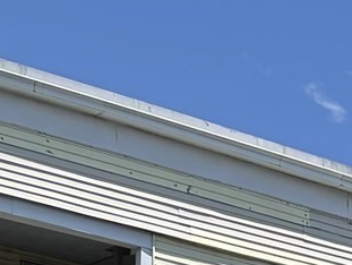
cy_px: 824
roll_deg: -0.9
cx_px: 890
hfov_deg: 9.9
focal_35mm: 171
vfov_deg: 7.5
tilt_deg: -0.5
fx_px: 1741
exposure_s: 1/4255
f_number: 1.6
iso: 50
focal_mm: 5.96
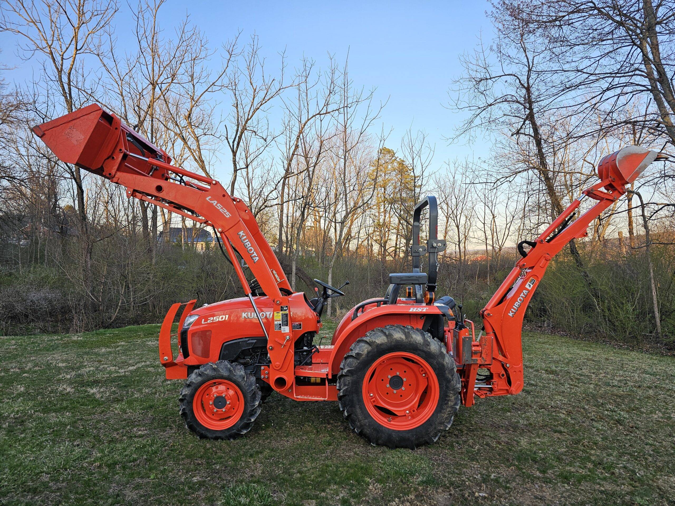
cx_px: 338
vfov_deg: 58.9
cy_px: 253
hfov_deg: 73.9
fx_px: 448
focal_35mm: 23
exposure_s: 1/180
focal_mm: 6.3
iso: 20
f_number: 1.7
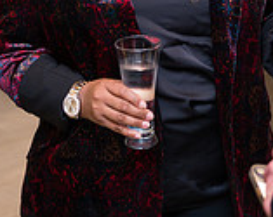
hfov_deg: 17.3
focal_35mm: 111
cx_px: 158
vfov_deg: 13.5
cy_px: -42
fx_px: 895
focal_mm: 32
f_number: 3.2
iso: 400
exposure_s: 1/200
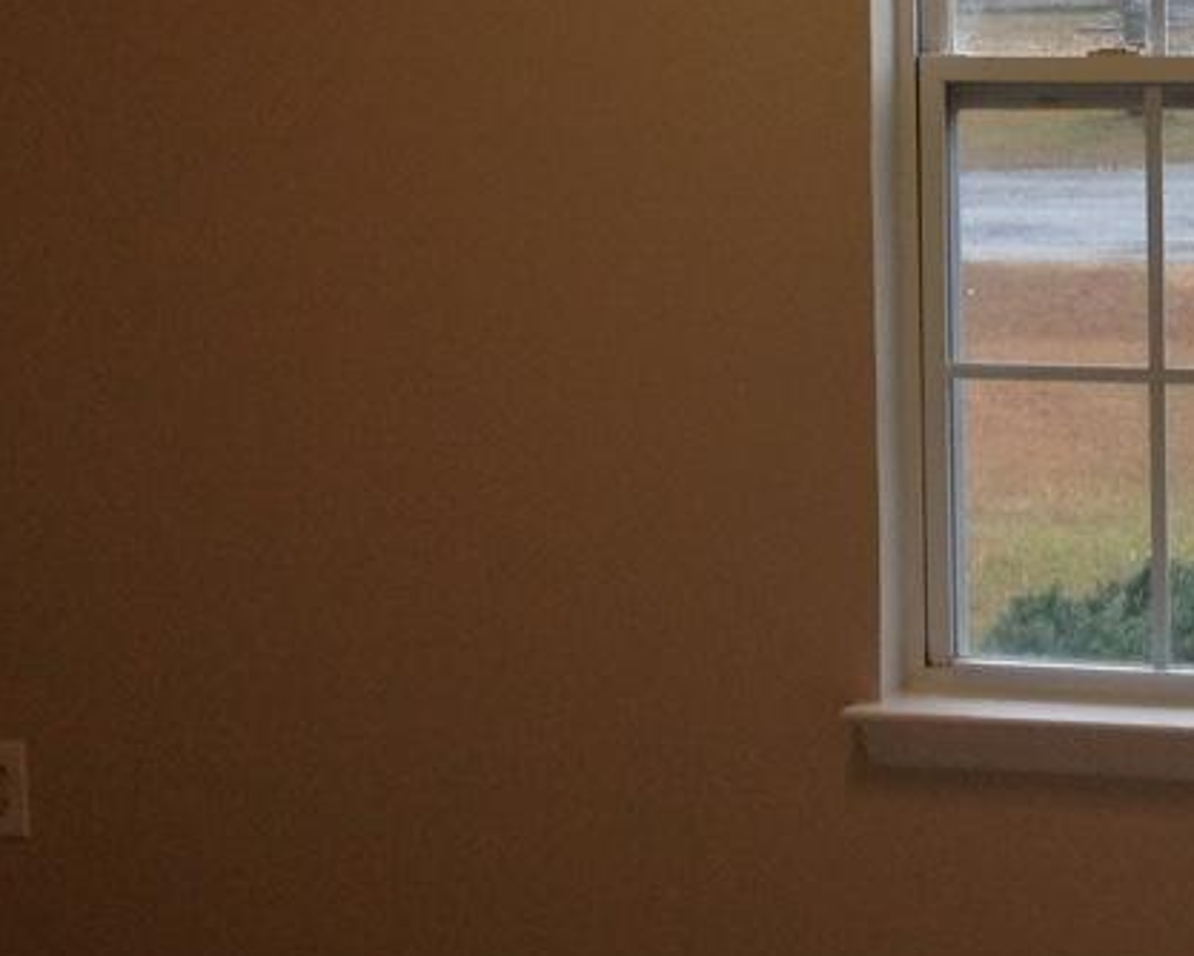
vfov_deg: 14.4
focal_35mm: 106
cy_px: 137
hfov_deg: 17.7
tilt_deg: -3.3
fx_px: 3748
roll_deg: +1.2
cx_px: 1142
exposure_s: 1/120
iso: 80
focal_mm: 4.28
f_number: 2.4
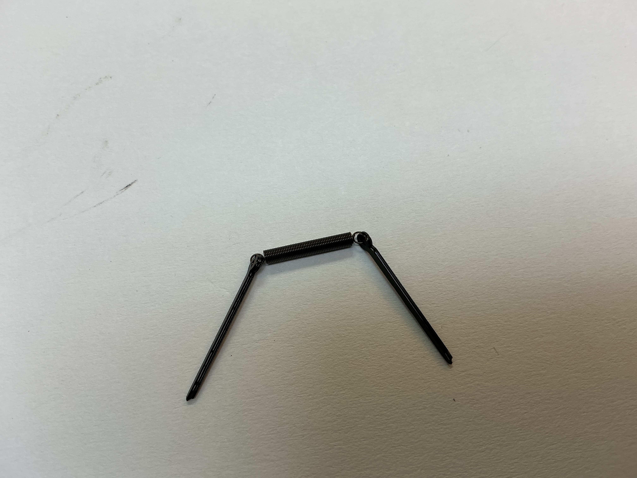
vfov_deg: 48.2
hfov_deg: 61.7
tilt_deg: -75.7
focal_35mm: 29
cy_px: 239
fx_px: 534
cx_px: 318
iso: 25
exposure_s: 1/100
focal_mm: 3
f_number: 1.8
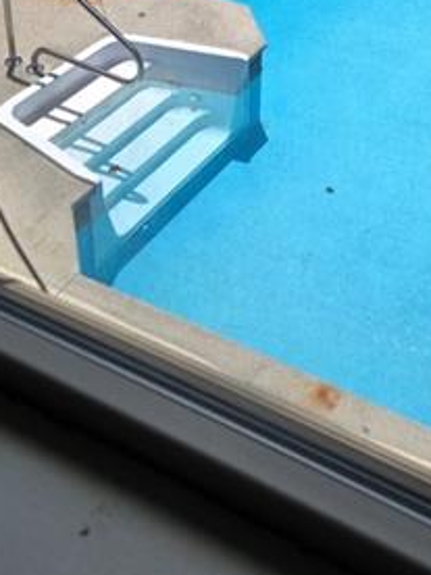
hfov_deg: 22.6
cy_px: -60
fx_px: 1062
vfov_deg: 27.6
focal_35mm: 64
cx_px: 354
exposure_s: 1/2921
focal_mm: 5.4
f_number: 1.8
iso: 64
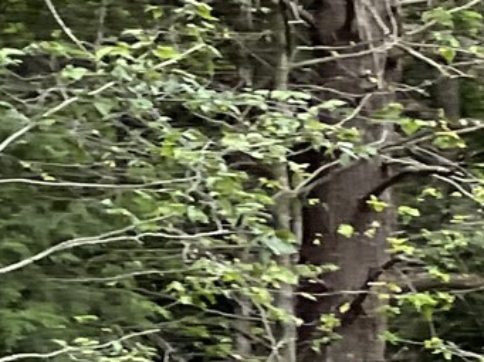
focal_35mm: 463
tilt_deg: +0.7
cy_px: 623
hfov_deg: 4.3
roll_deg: +0.1
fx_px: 6467
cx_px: 554
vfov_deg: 3.2
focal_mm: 9
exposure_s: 1/121
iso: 50
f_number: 2.8
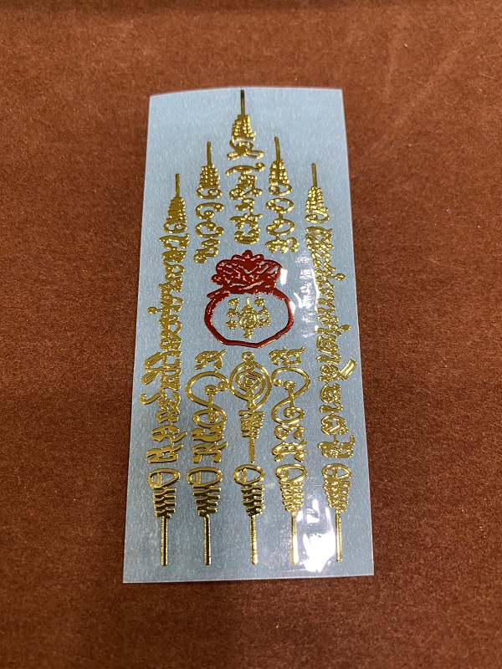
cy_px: 334
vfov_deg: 67.3
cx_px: 251
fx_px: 503
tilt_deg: -70.6
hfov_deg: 53.1
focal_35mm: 26
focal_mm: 4.25
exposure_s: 1/50
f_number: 1.8
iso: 125
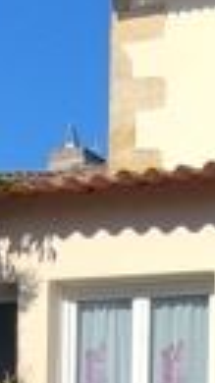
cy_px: 536
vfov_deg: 18.2
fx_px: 1086
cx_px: 156
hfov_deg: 11.3
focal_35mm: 107
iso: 50
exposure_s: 1/1774
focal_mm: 1.65
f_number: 2.2
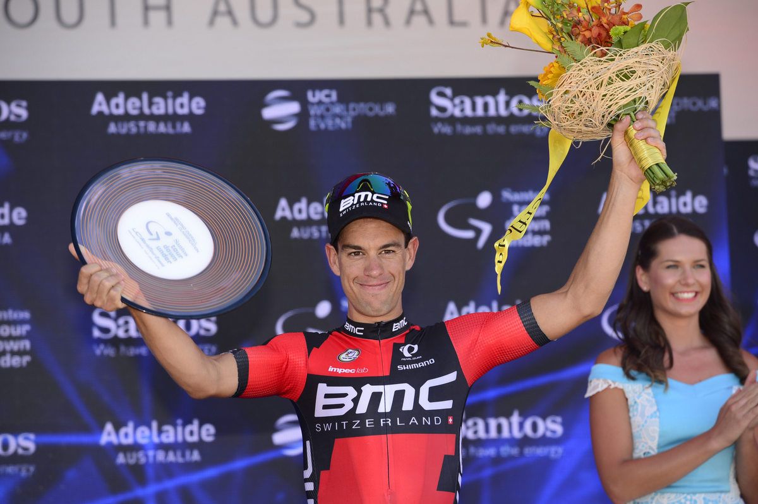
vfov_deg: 9.1
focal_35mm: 150
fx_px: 3156
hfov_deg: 13.7
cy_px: 252
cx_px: 379
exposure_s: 1/250
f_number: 5
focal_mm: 150
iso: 200
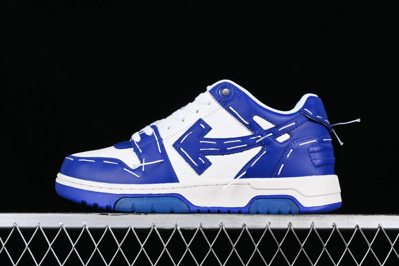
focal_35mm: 75
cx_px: 200
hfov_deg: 27.0
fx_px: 831
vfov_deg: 18.2
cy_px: 133
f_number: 8
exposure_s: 1/80
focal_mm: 50
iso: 160
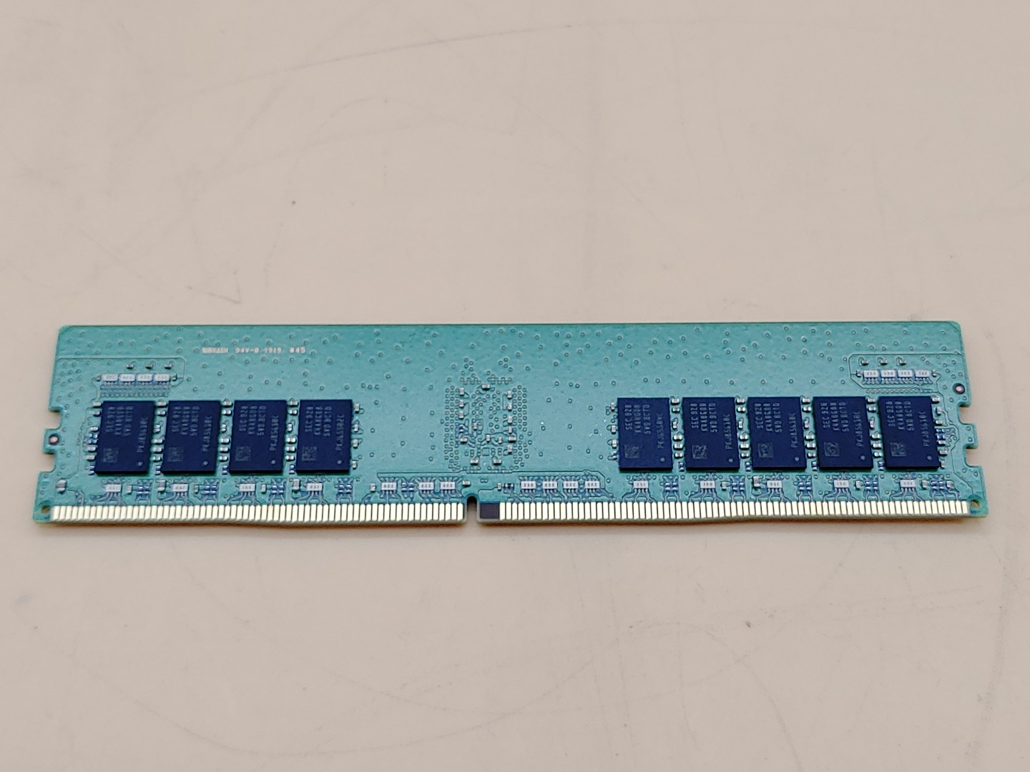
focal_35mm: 49
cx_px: 515
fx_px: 1458
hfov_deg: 38.9
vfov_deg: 29.7
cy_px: 386
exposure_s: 1/114
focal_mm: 4.36
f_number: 1.8
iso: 50
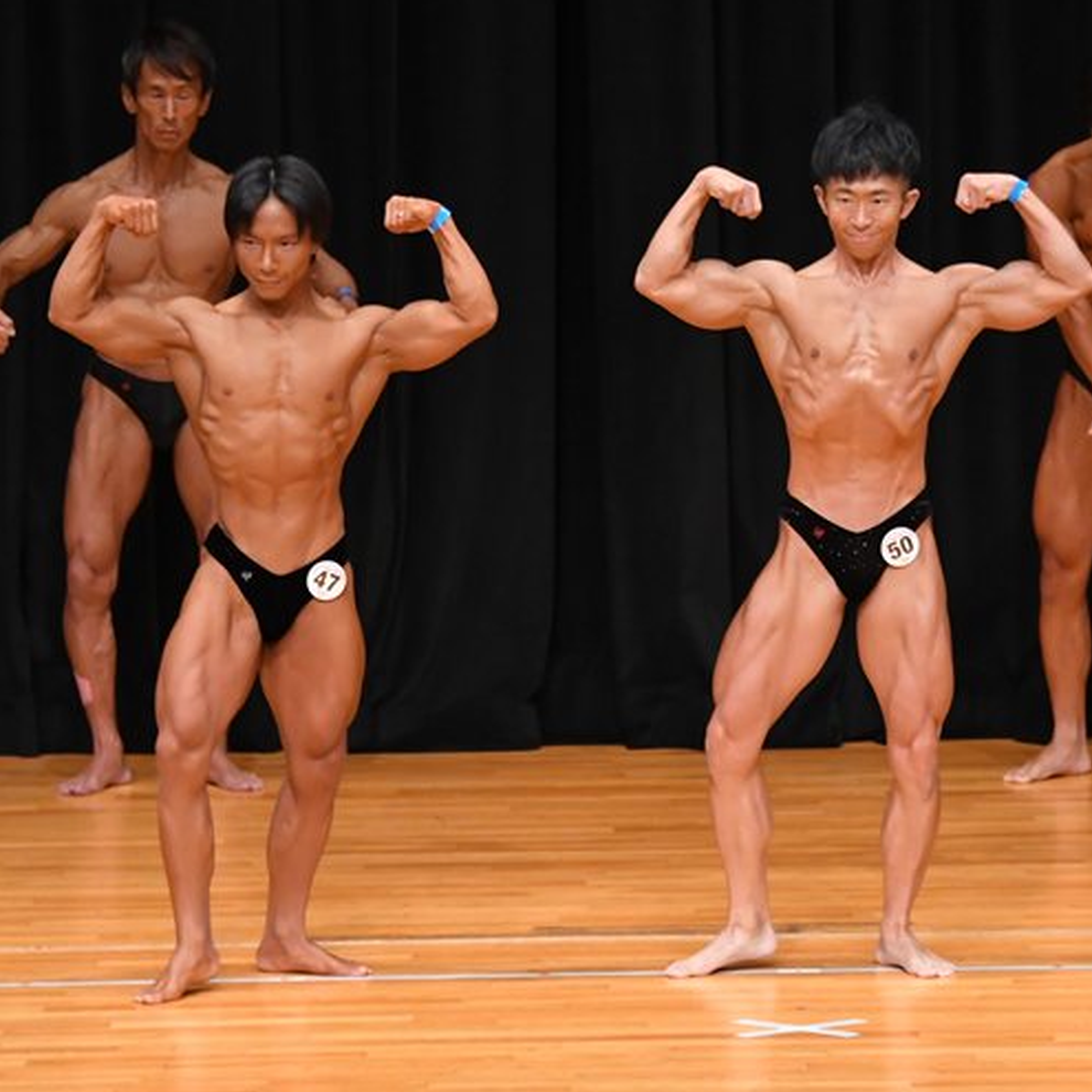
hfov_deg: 5.2
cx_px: 747
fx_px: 12099
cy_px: 538
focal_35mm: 339
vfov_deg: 5.2
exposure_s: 1/400
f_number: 5.6
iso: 4000
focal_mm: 170
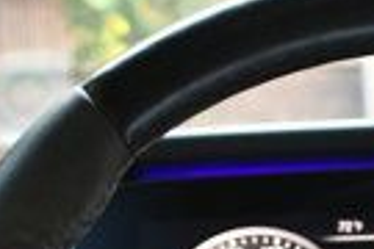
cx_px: 416
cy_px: 483
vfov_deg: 10.0
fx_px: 1330
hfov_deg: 15.6
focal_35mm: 128
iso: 2800
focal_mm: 18
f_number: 3.5
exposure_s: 1/125
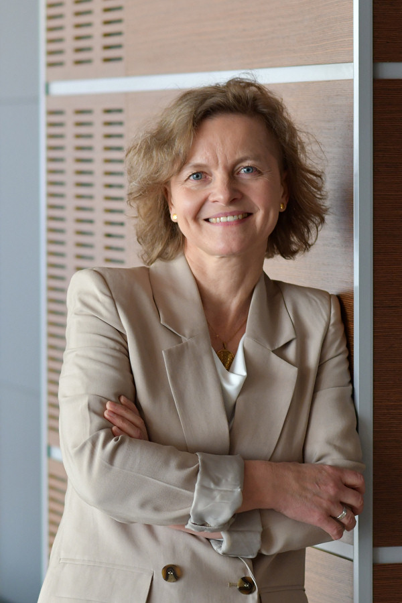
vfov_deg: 16.1
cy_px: 302
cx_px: 201
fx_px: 2127
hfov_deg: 10.8
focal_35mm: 127
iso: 1100
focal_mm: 85
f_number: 2.8
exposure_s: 1/250
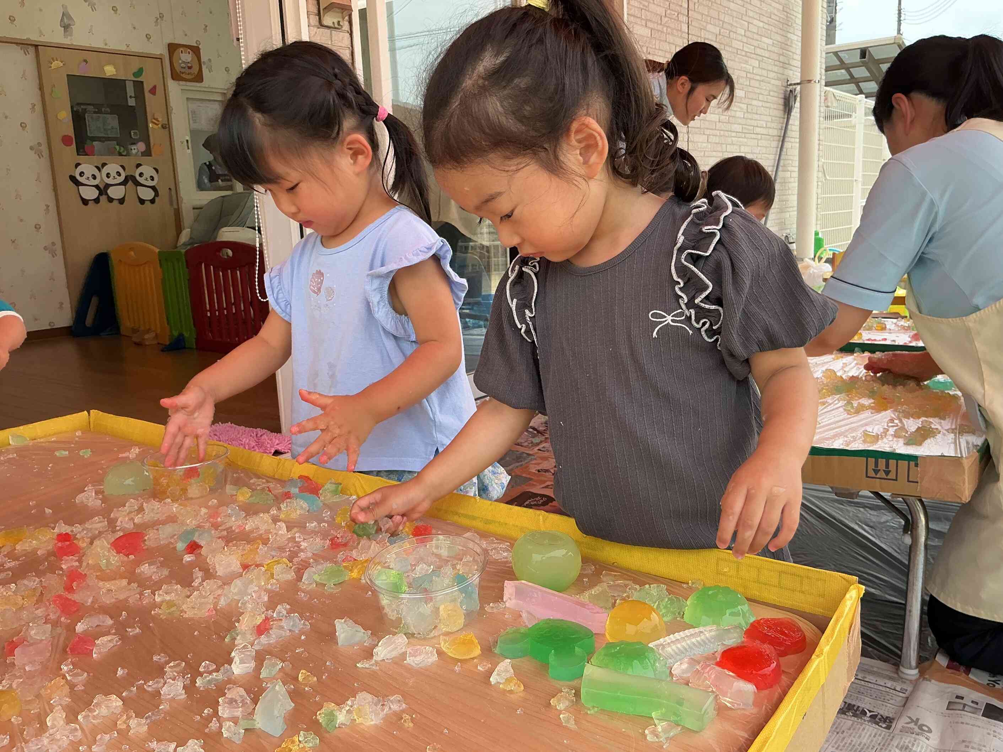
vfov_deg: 48.2
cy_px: 376
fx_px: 840
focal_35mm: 29
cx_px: 502
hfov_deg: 61.7
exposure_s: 1/457
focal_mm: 3
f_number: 1.8
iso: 25
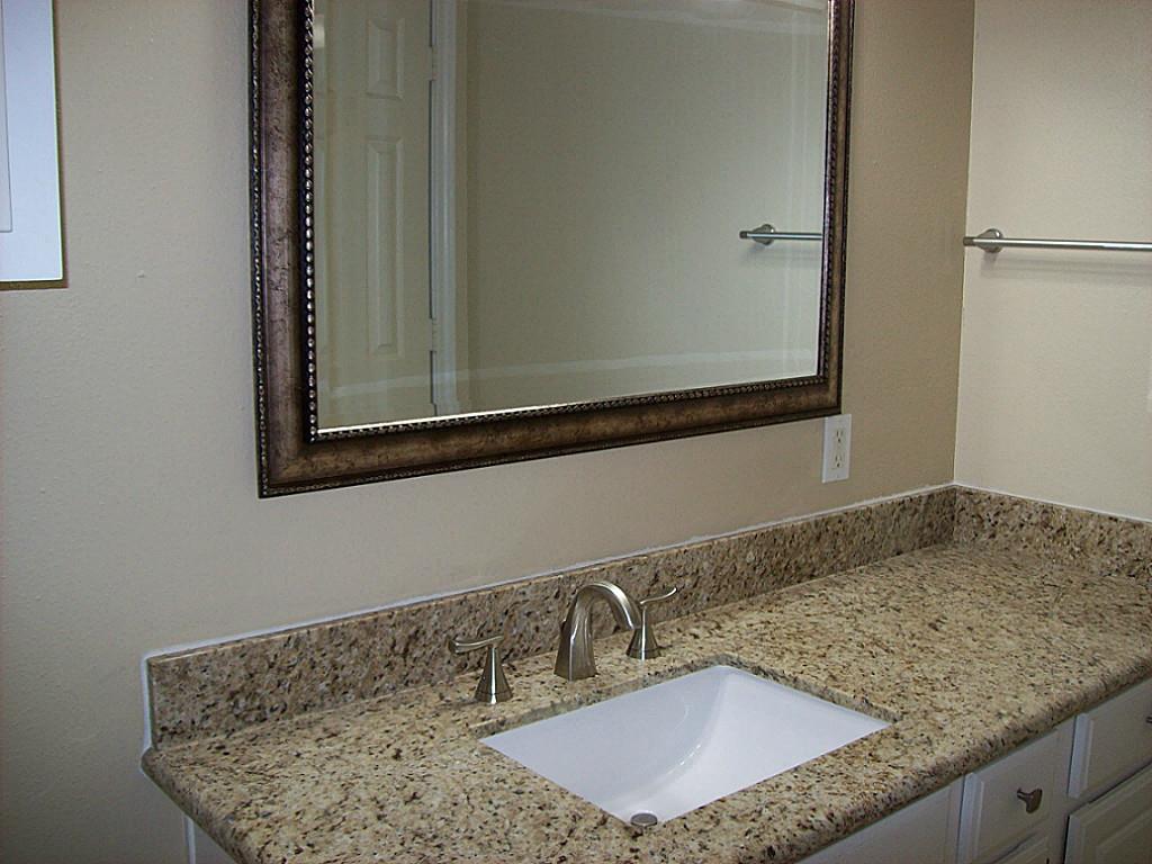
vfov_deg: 39.7
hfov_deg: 51.4
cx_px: 576
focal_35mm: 36
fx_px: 1198
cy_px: 432
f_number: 2.7
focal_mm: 6
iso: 80
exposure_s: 1/64
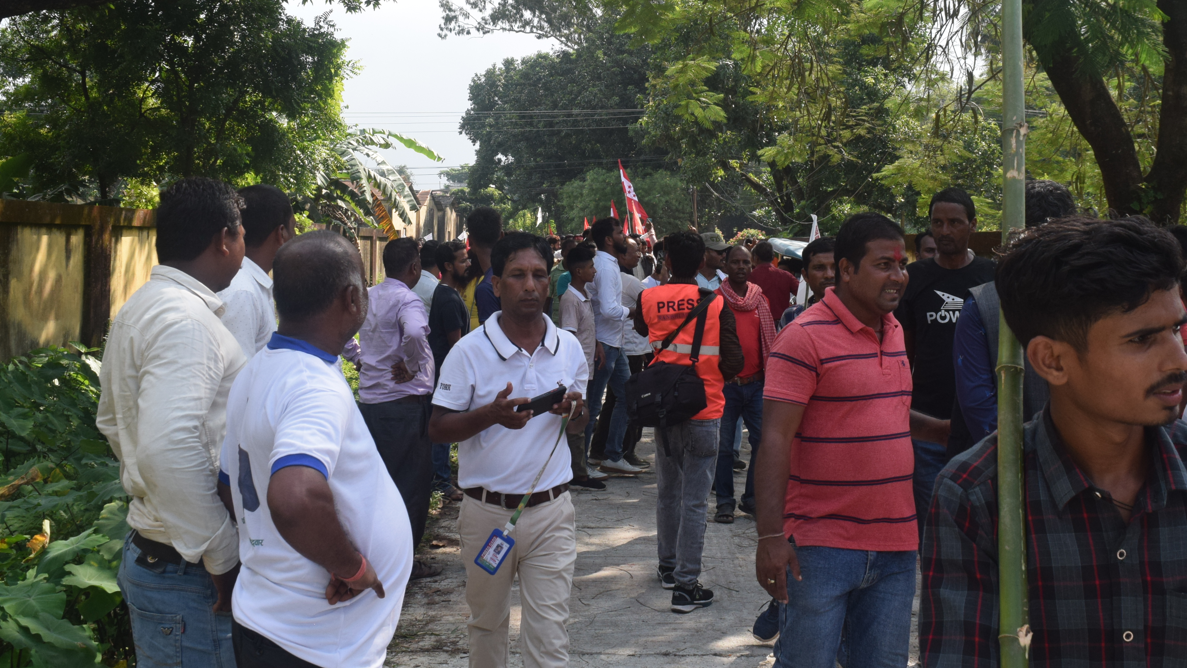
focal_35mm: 41
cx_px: 629
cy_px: 219
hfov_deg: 49.7
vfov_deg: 29.0
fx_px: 1279
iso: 800
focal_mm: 21
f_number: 13
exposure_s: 1/640
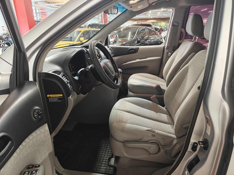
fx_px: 162
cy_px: 88
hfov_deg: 71.6
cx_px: 117
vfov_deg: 56.8
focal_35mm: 24
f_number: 1.8
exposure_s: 1/50
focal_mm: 5.59
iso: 125
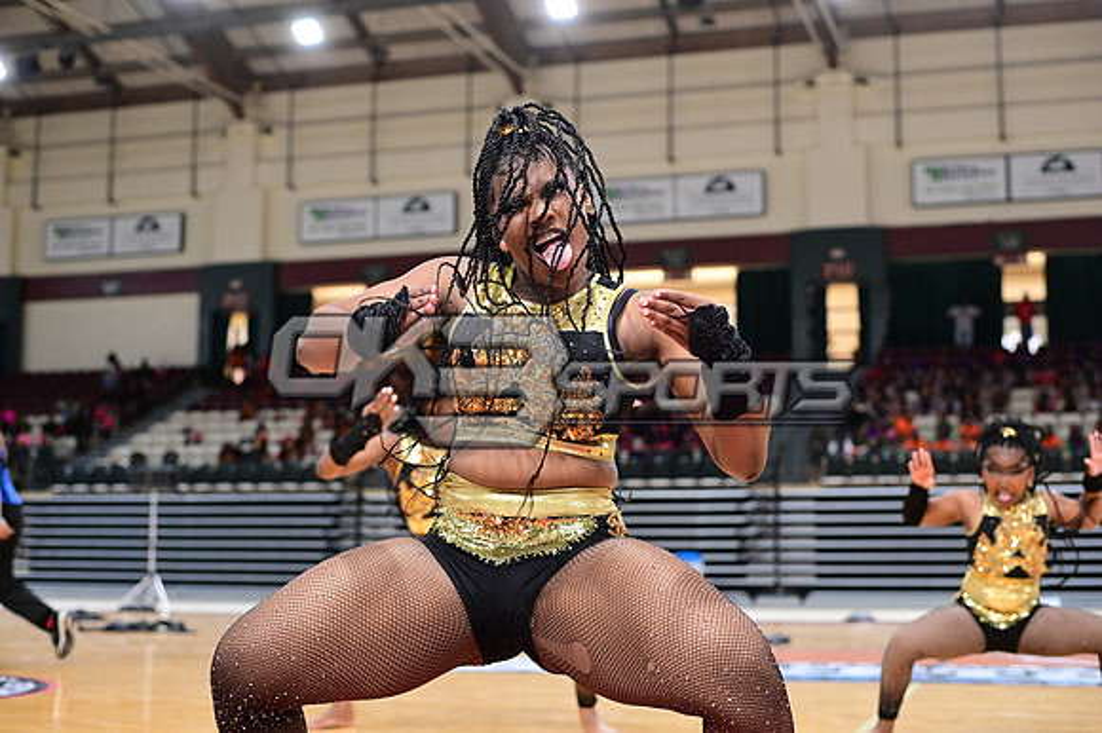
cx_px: 551
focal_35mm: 50
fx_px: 1530
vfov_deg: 27.0
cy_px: 366
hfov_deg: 39.6
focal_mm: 50
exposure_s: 1/1000
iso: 6400
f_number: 3.2
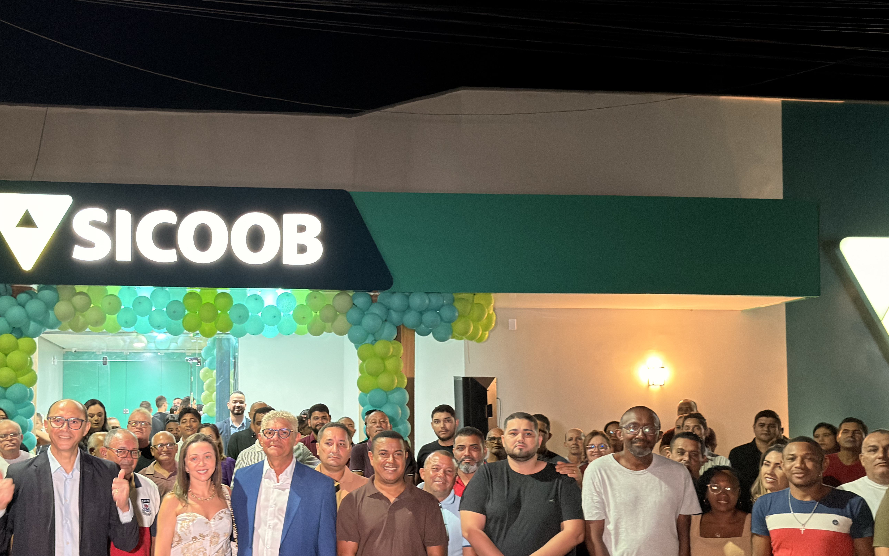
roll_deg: -0.2
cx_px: 287
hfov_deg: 48.3
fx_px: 969
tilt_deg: +2.4
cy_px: 369
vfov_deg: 31.7
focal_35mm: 40
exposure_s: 1/30
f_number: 1.78
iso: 640
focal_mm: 6.76
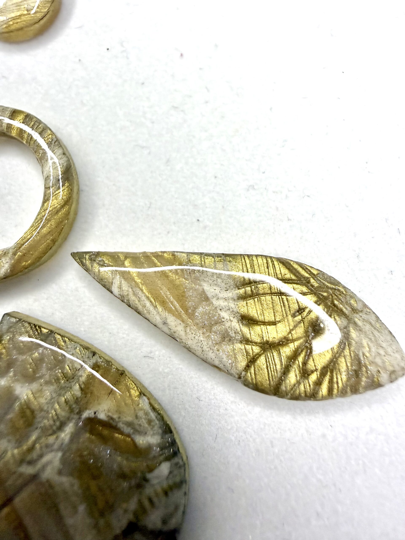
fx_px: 374
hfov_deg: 56.8
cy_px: 270
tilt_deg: -78.0
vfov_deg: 71.6
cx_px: 202
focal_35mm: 24
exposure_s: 1/120
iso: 125
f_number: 2.2
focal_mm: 2.22
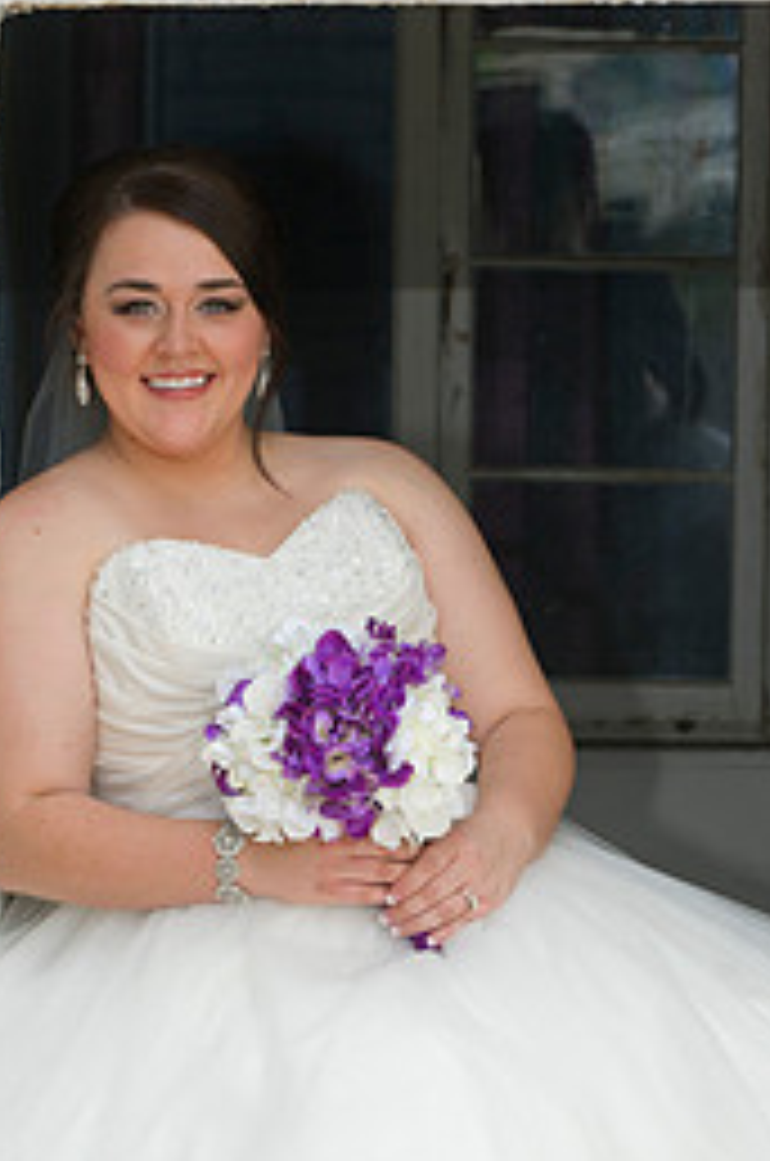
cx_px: 390
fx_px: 7312
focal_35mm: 227
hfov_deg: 6.0
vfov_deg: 9.1
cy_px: 1008
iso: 320
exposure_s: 1/100
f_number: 8
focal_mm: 130
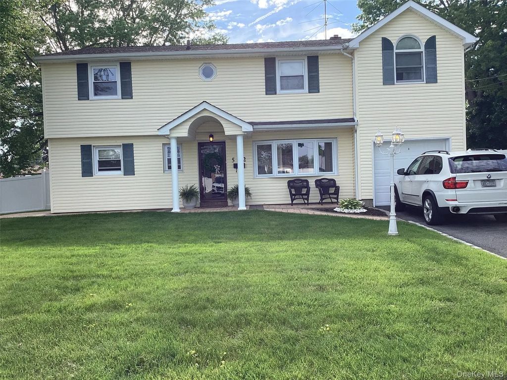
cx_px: 254
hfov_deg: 58.4
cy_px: 190
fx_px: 454
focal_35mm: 31
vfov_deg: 45.4
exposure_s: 1/562
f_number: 2.4
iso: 25
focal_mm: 3.3
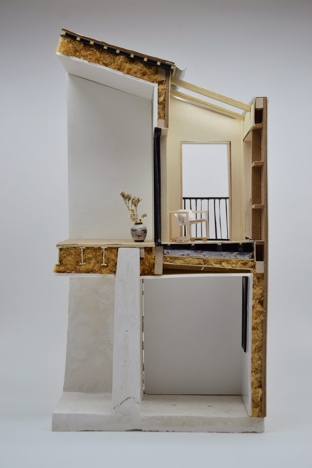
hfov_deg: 25.8
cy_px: 234
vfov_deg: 37.8
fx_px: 682
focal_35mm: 52
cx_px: 156
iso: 160
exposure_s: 1/125
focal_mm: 35
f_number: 5.6
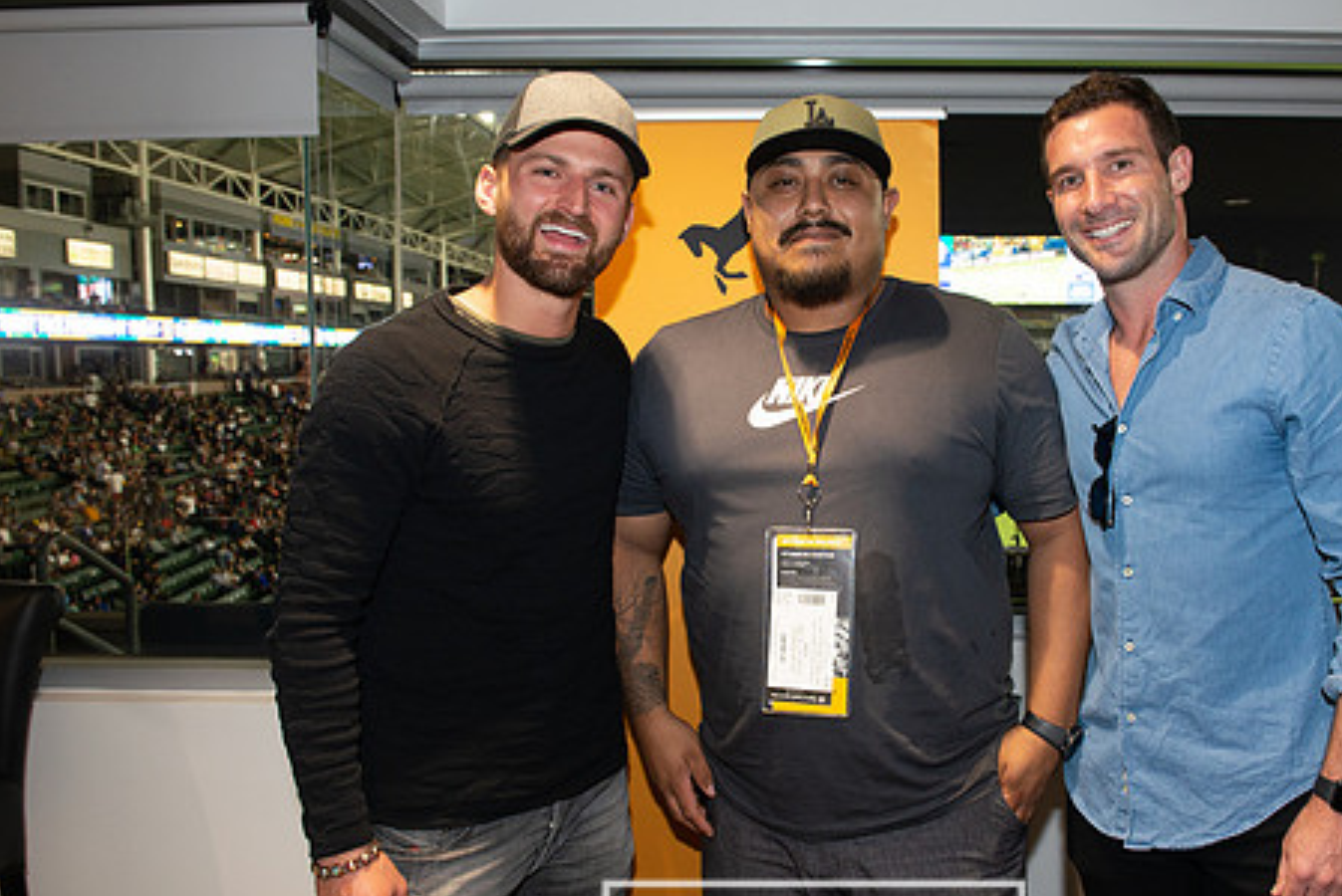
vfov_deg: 42.4
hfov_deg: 59.7
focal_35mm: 31
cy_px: 473
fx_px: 1156
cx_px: 813
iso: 640
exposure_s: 1/60
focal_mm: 24
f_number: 6.3
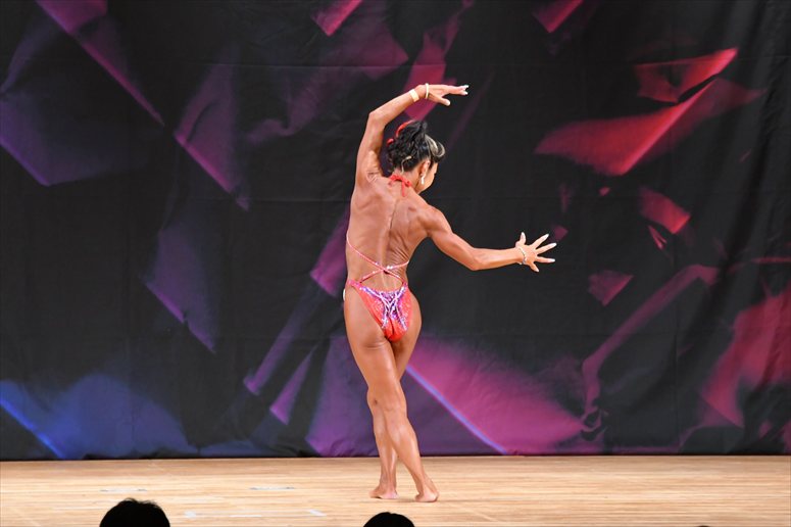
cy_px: 264
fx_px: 6259
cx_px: 396
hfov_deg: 7.2
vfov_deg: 4.8
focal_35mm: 285
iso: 4000
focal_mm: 190
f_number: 5.6
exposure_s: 1/400
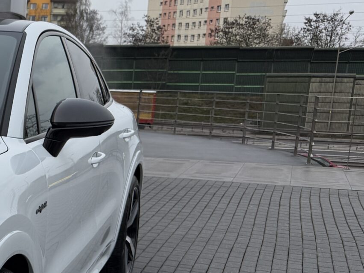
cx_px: -143
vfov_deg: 20.1
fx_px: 757
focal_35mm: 72
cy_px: 244
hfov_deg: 23.1
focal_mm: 6.76
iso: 80
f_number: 1.78
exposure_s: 1/5319
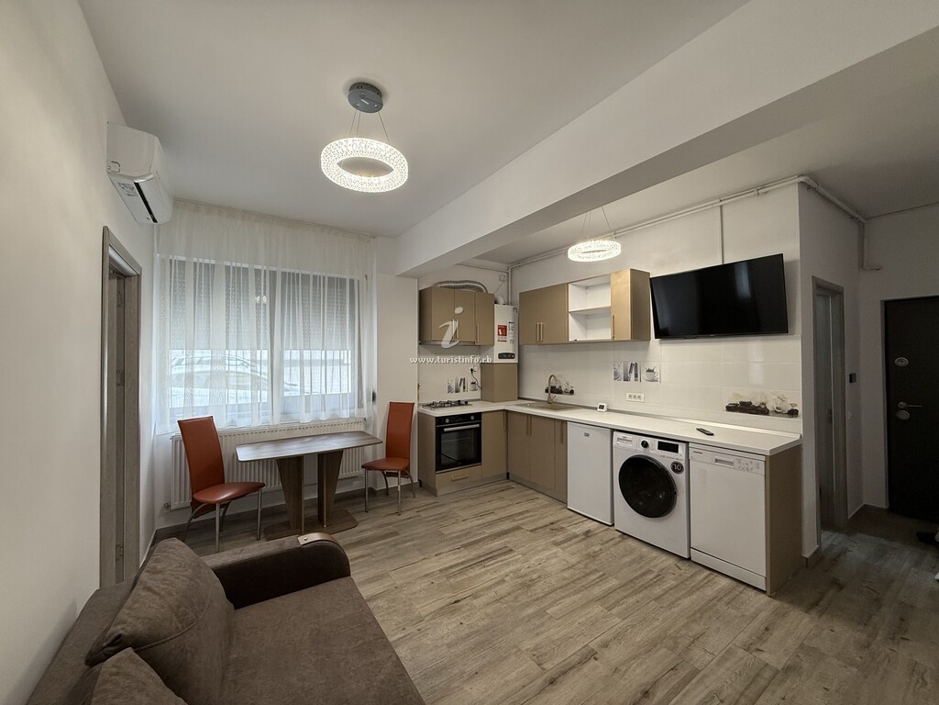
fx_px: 380
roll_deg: -0.1
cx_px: 470
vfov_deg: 85.7
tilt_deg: +0.8
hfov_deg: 102.1
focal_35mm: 14
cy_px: 352
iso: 160
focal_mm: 2.22
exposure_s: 1/99
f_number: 2.2
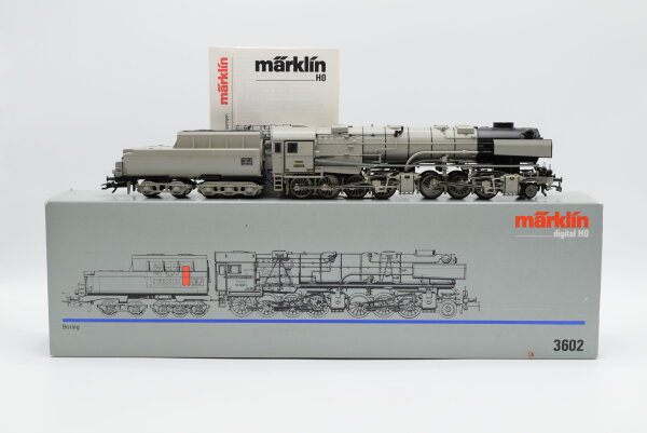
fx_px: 944
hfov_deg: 37.8
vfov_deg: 25.8
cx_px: 324
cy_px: 216
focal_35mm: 52
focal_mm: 35
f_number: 8
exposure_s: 1/200
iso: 400
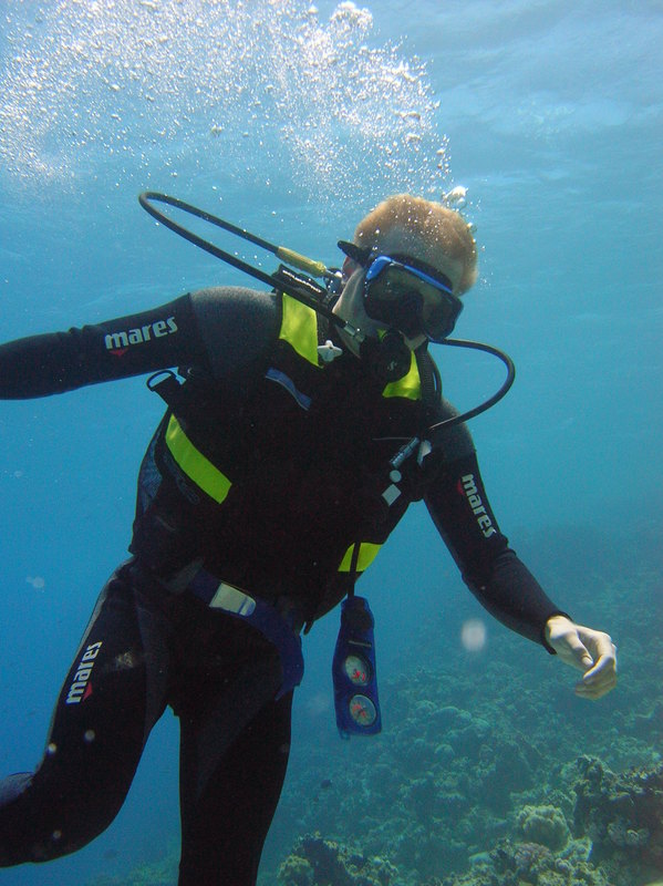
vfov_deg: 54.0
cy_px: 443
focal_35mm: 34
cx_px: 332
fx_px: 869
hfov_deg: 41.8
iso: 50
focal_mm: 5.7
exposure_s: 1/160
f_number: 4.9
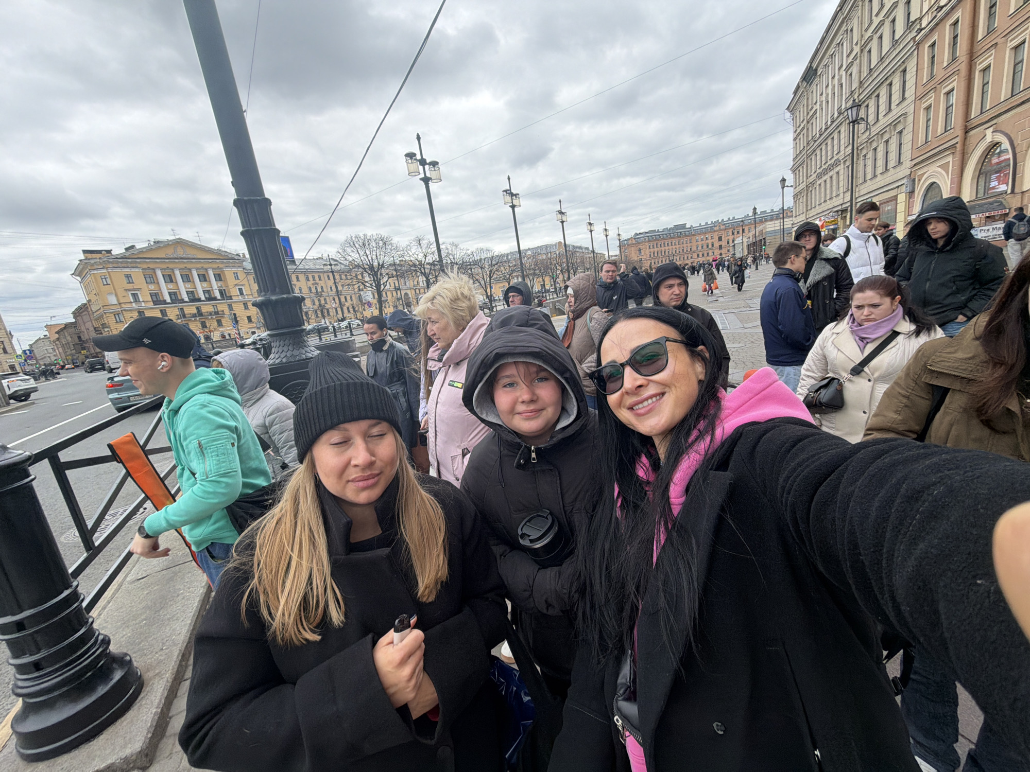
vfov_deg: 85.7
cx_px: 515
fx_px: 417
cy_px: 386
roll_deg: +10.8
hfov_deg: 102.1
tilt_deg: -16.6
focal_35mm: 14
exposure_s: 1/502
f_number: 2.2
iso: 50
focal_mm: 2.22
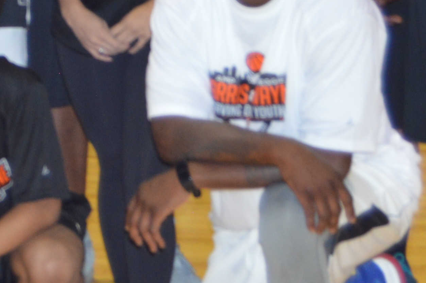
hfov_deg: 9.8
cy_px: -66
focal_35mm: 202
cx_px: -289
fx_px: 2388
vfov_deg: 6.7
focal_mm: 28
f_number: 4
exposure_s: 1/60
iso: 500
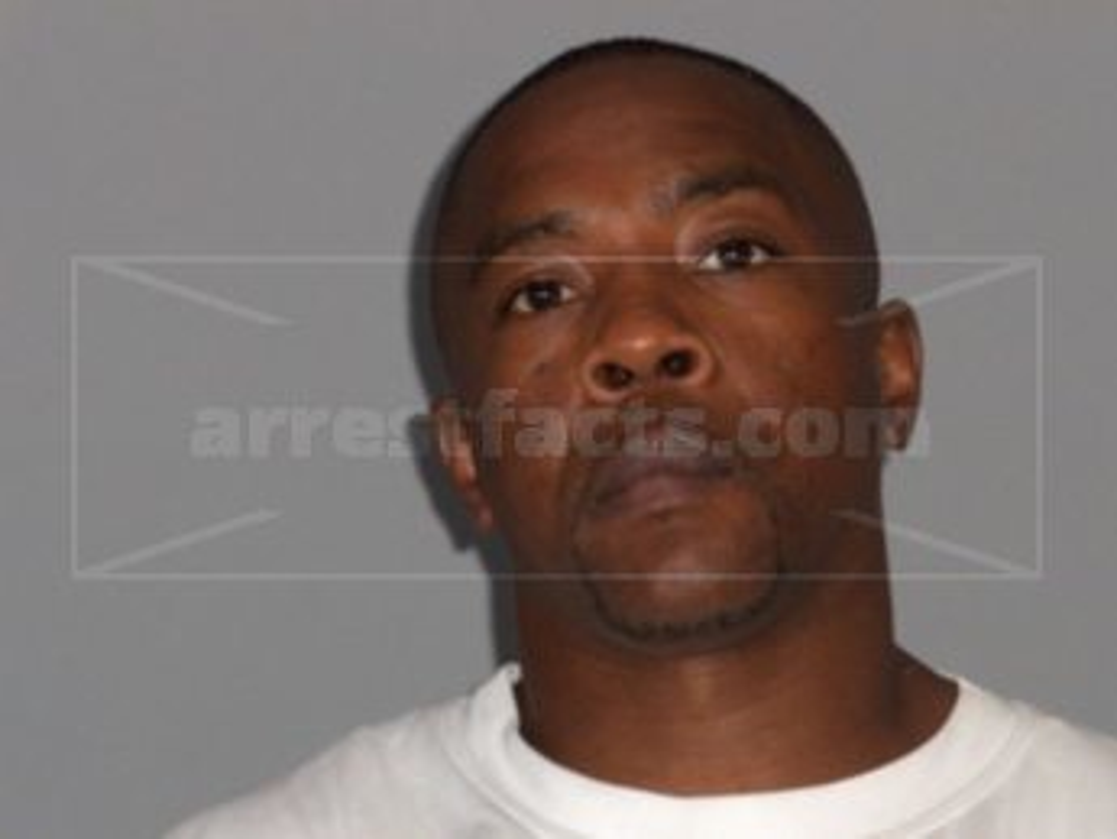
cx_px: 558
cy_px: 420
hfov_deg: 14.0
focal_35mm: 141
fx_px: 4551
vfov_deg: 10.5
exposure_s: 1/180
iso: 93
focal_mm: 29
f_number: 4.7
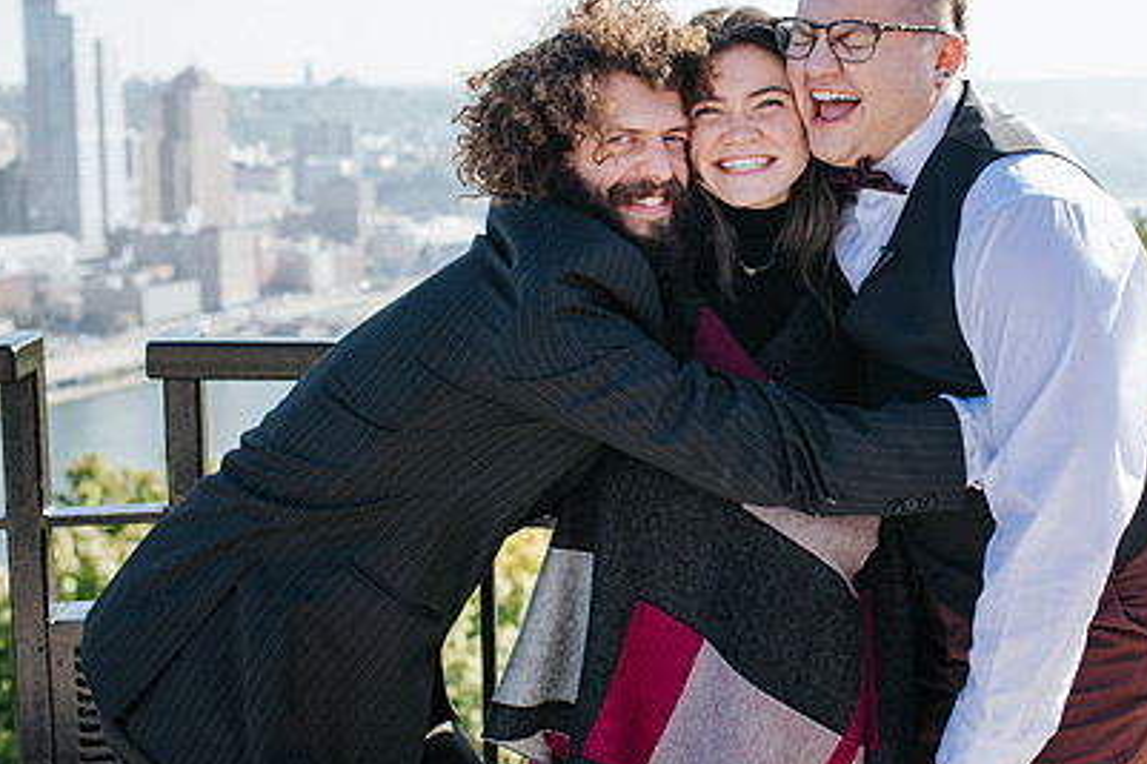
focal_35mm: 51
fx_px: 1624
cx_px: 727
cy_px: 226
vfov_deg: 26.2
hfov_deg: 38.6
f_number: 3.2
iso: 250
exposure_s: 1/1000
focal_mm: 35
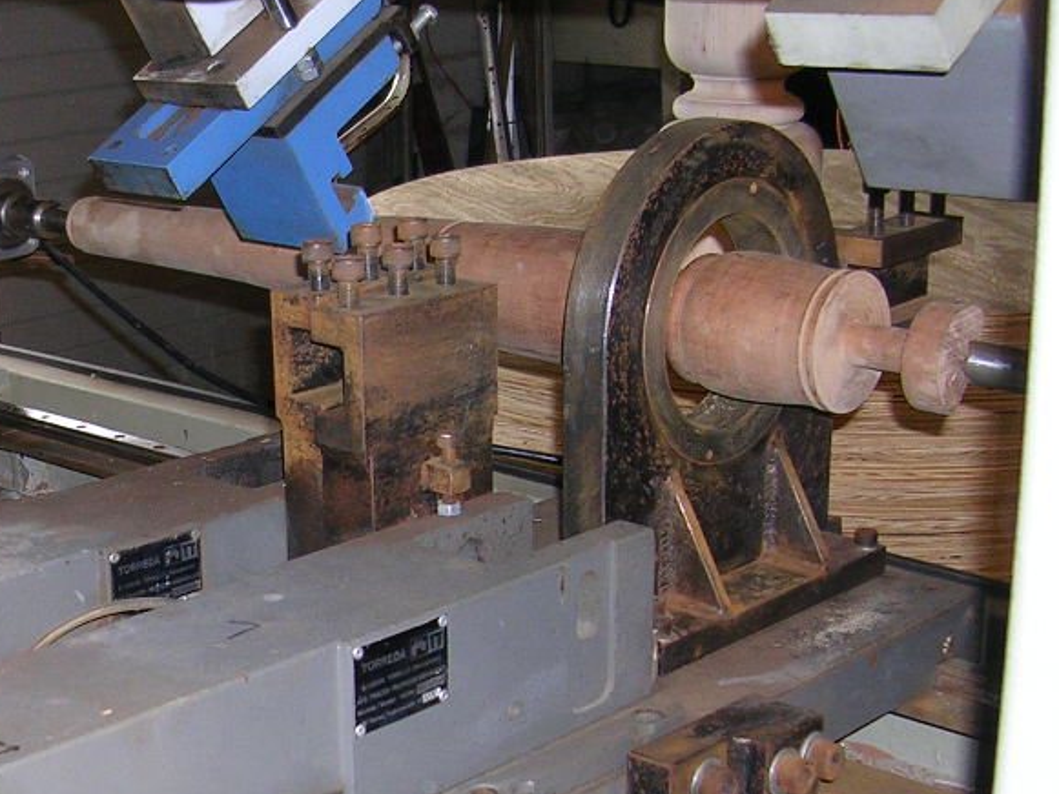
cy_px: 619
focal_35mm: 67
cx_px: 206
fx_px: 2050
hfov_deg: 28.3
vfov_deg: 21.7
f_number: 2.8
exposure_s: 1/60.1
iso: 64
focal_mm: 5.8
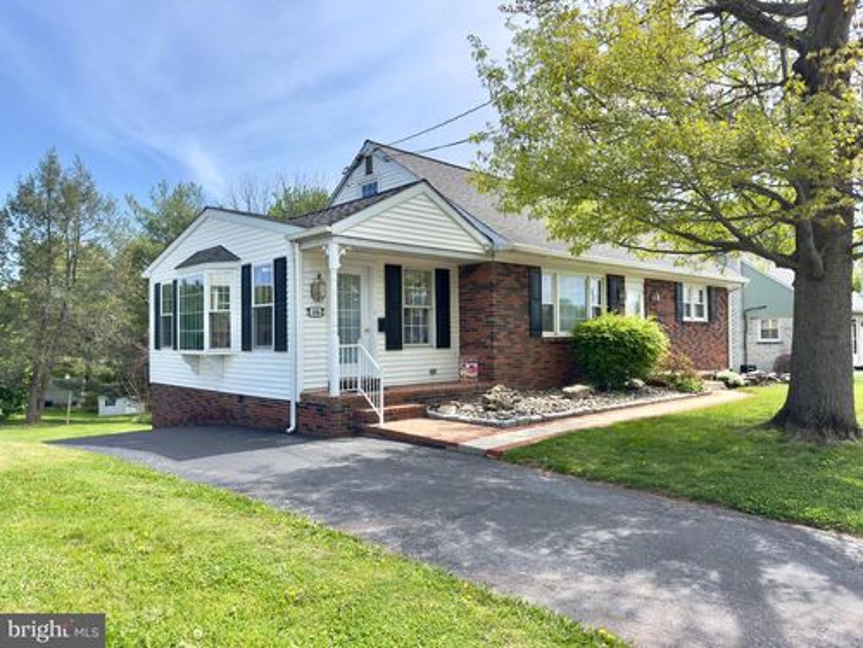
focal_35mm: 24
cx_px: 432
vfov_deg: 56.8
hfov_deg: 71.6
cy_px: 324
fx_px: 598
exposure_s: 1/3745
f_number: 1.78
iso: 100
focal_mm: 6.76
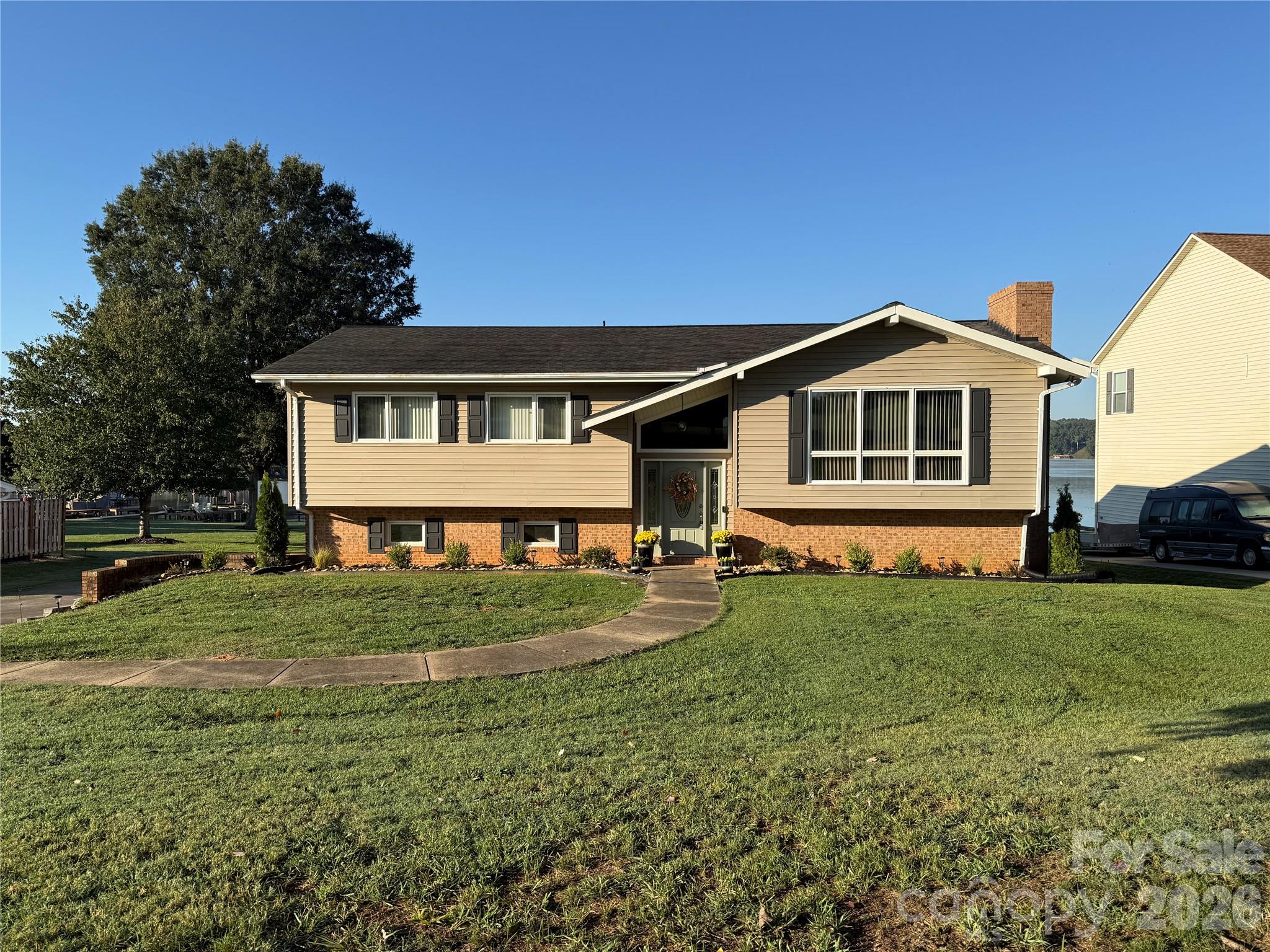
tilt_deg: -0.8
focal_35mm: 24
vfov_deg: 56.8
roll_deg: +0.2
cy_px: 476
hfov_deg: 71.6
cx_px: 635
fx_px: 881
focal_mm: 6.76
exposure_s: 1/3145
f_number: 1.78
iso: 80
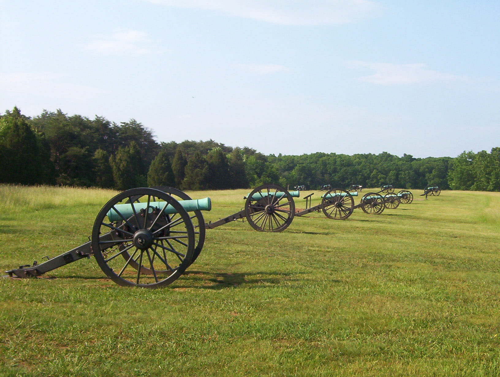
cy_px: 188
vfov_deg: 28.7
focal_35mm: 51
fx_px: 738
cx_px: 250
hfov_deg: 37.4
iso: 100
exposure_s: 1/330
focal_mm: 7.88
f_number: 5.97
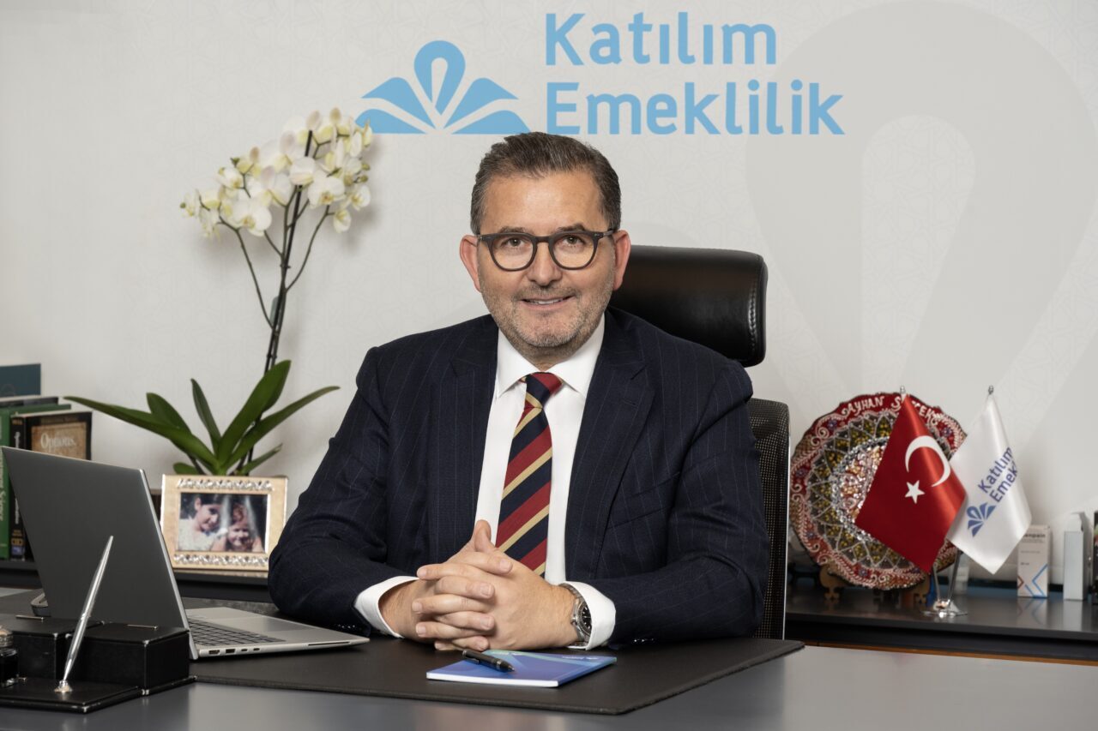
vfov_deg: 11.4
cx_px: 549
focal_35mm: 120
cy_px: 366
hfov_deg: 17.1
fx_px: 3659
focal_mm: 120
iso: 500
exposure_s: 1/160
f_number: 9
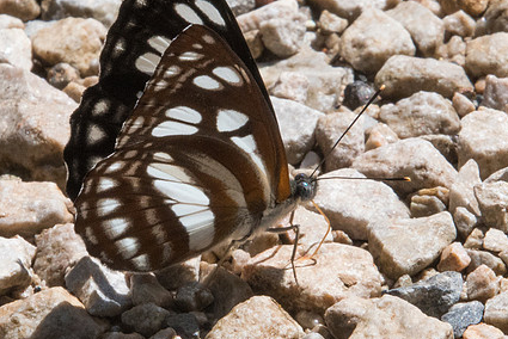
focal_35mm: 1585
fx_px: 22381
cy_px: 164
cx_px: 309
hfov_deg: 1.3
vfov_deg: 0.9
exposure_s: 1/500
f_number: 20
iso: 800
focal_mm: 400
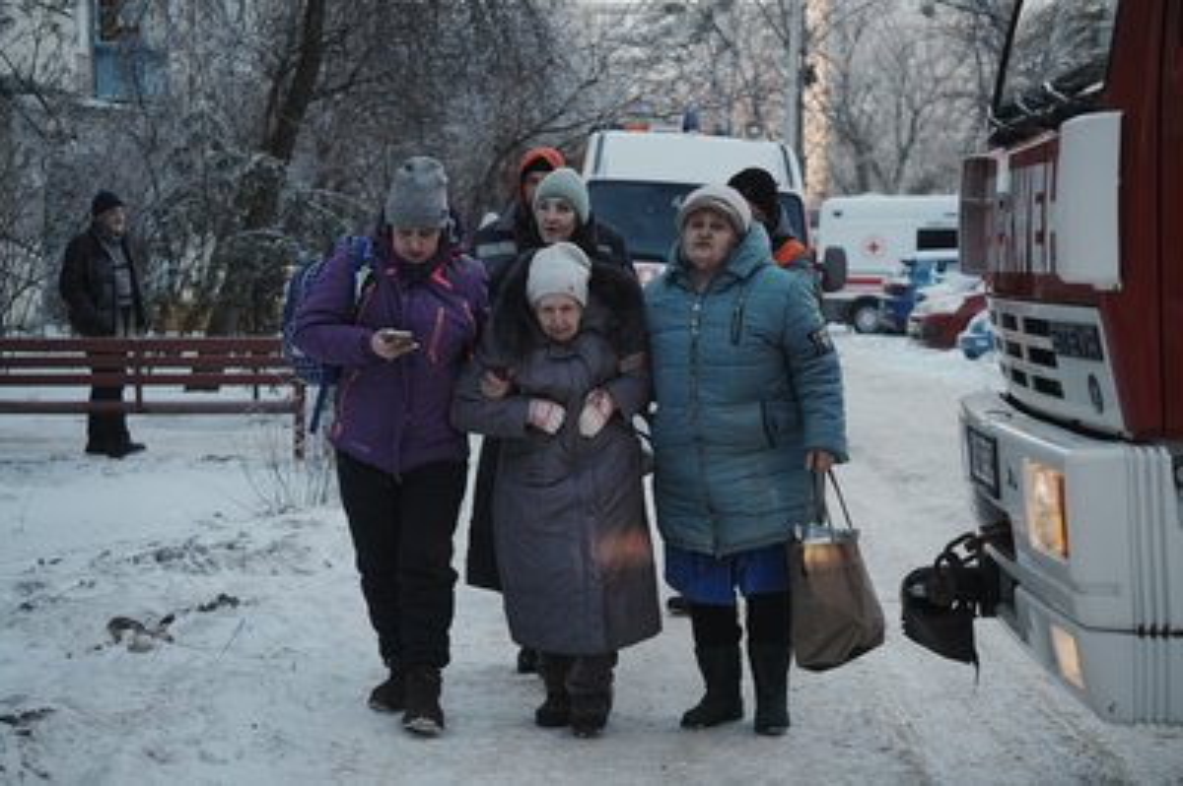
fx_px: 2495
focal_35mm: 76
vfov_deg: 17.9
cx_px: 592
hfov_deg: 26.7
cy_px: 393
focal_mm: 76
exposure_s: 1/1600
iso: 1600
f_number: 4.5
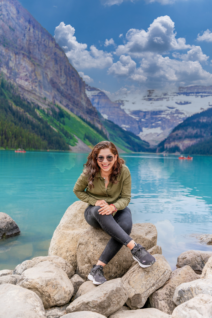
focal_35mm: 32
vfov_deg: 58.7
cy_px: 159
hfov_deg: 41.1
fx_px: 283
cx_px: 106
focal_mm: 32
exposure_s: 1/400
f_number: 3.2
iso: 160
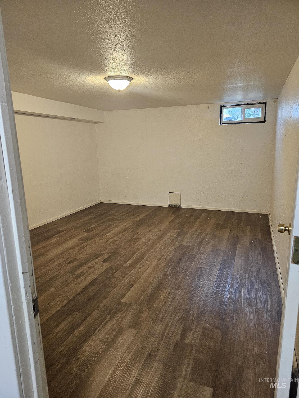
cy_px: 199
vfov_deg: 73.9
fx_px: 265
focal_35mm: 23
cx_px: 150
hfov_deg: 58.9
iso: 640
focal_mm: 6.3
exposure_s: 1/60
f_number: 1.7
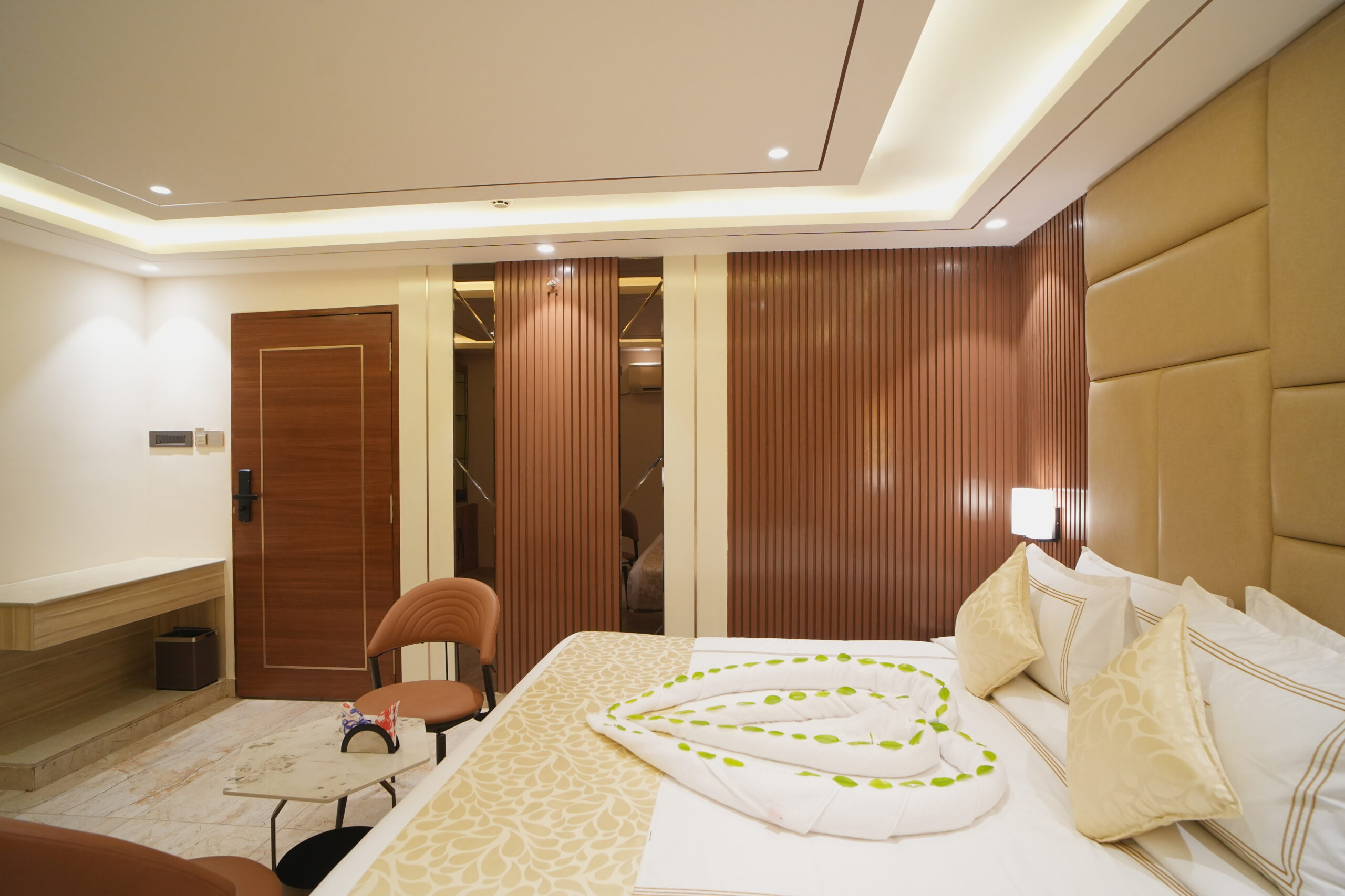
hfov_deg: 90.0
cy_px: 448
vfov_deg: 67.4
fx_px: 672
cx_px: 672
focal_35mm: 18
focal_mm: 18
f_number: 4.5
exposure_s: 1/100
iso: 1600
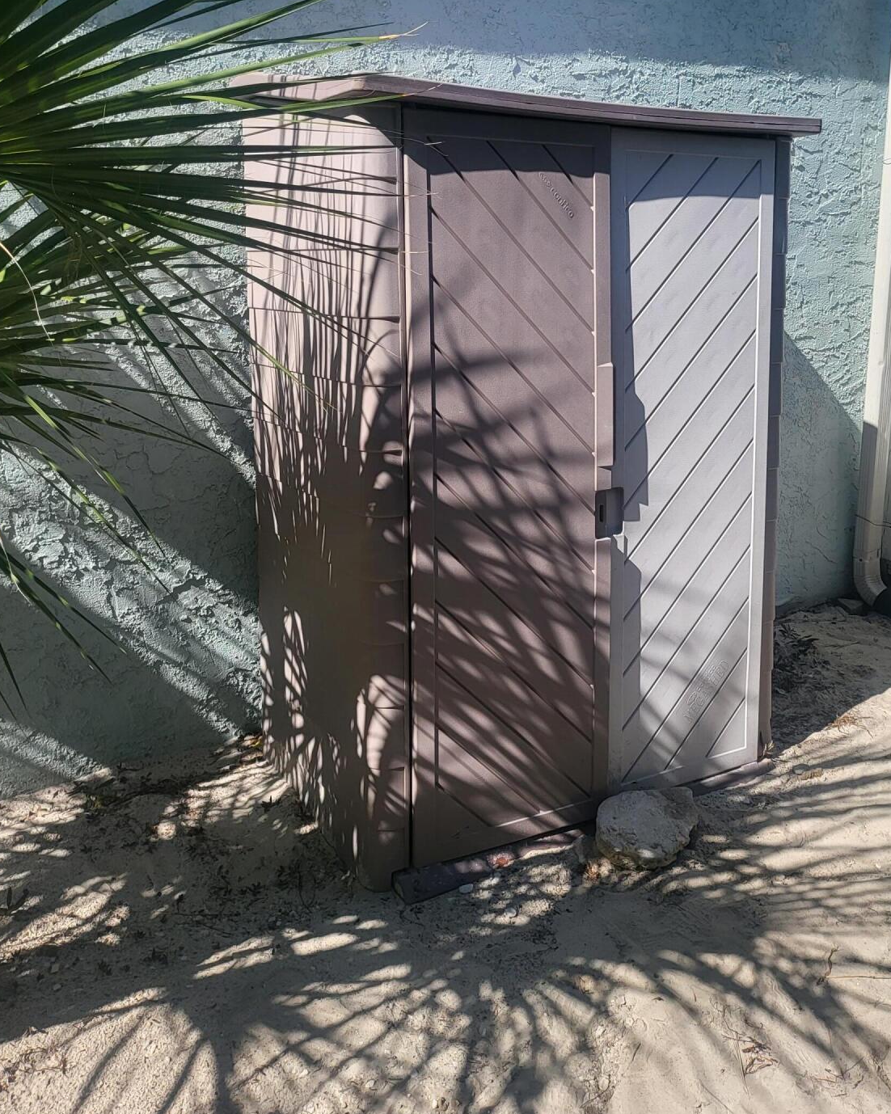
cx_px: 558
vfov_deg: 52.4
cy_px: 439
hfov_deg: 43.0
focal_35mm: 34
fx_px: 1121
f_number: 1.8
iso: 40
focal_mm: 5
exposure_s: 1/2032
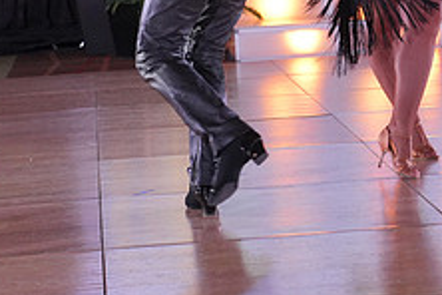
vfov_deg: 8.0
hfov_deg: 12.0
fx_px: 2087
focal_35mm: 170
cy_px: -81
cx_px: 388
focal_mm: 65
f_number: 4.5
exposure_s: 1/400
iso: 2000
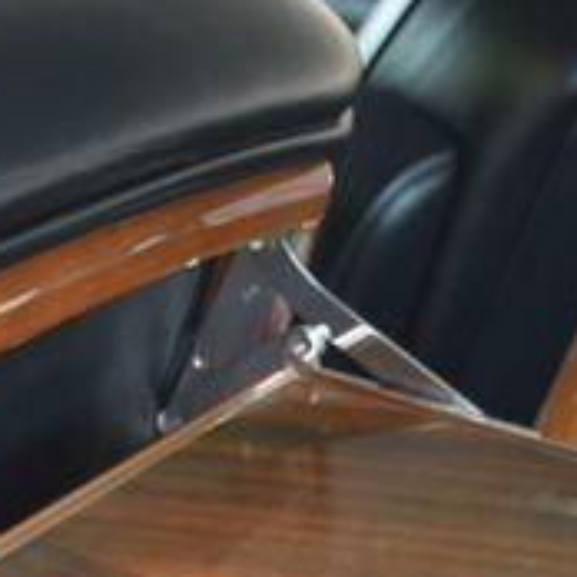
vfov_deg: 16.5
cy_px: 594
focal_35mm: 103
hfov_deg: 16.9
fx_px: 1942
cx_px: 272
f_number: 3.5
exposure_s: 1/60
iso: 450
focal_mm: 22
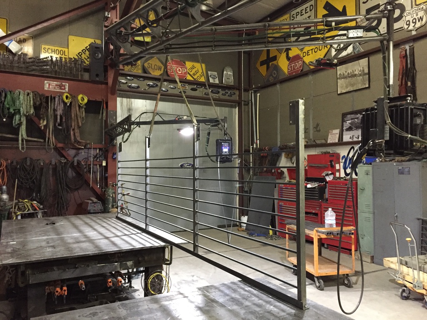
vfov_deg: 48.2
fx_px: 358
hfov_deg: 61.7
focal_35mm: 29
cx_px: 214
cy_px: 160
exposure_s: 1/15
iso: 320
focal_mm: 4.15
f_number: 2.2
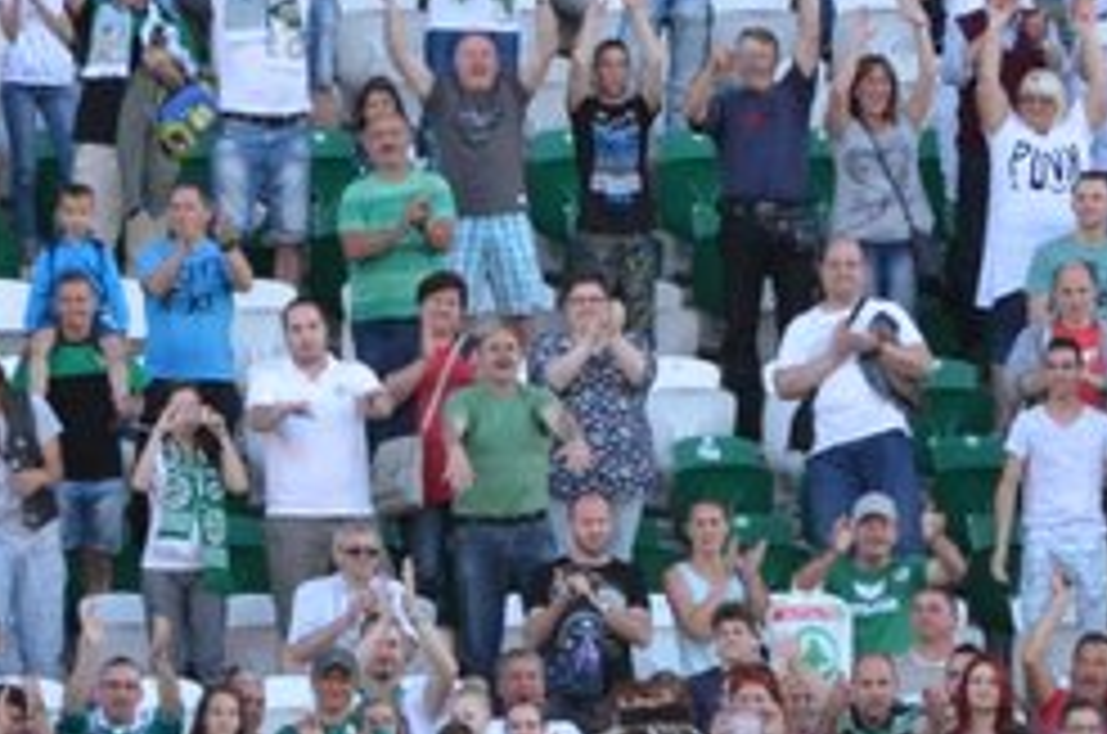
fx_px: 21017
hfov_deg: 3.0
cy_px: 374
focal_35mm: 685
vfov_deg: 2.0
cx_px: 342
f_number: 6.3
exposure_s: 1/160
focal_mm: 125
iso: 800
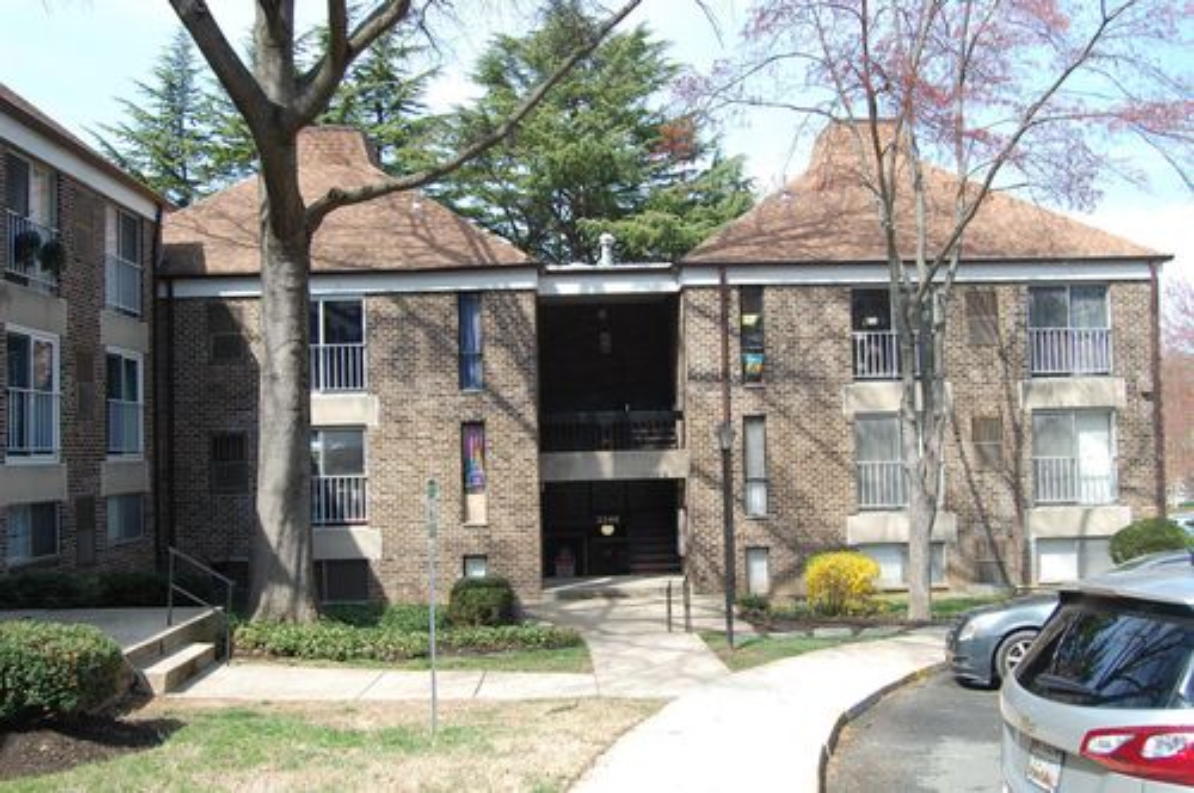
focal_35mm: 34
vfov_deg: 38.3
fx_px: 1143
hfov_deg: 55.2
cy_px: 396
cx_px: 597
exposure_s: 1/250
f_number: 8
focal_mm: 23
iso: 200
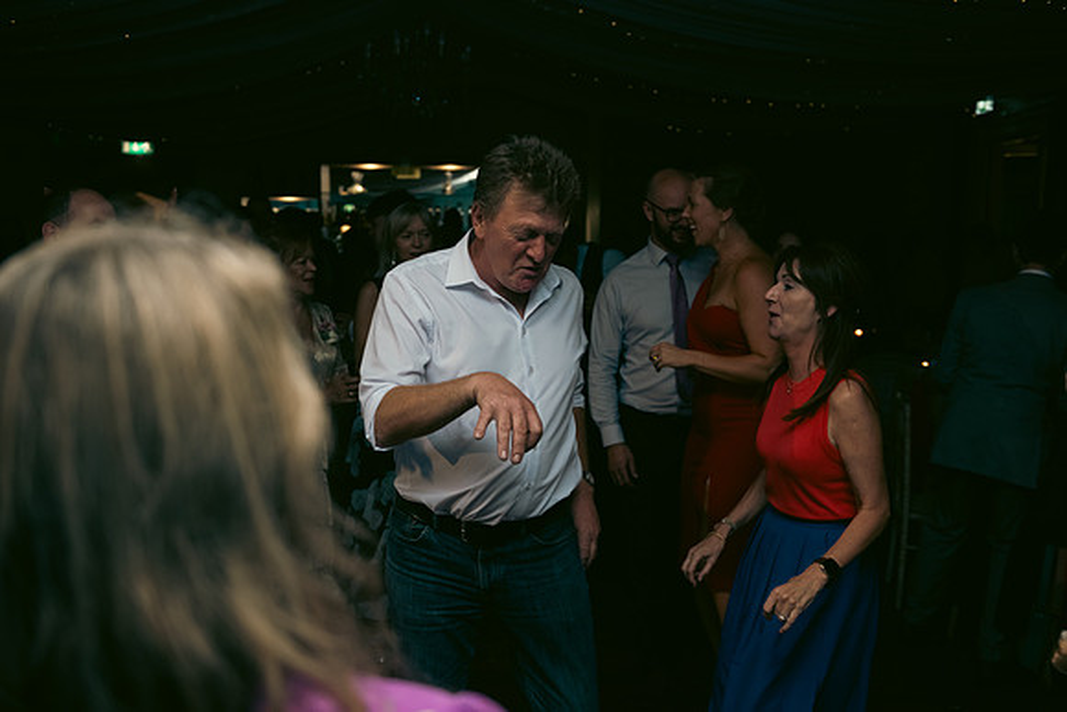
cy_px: 356
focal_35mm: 36
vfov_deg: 36.9
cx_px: 534
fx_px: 1067
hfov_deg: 53.1
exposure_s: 1/160
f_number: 3.5
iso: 800
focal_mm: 36
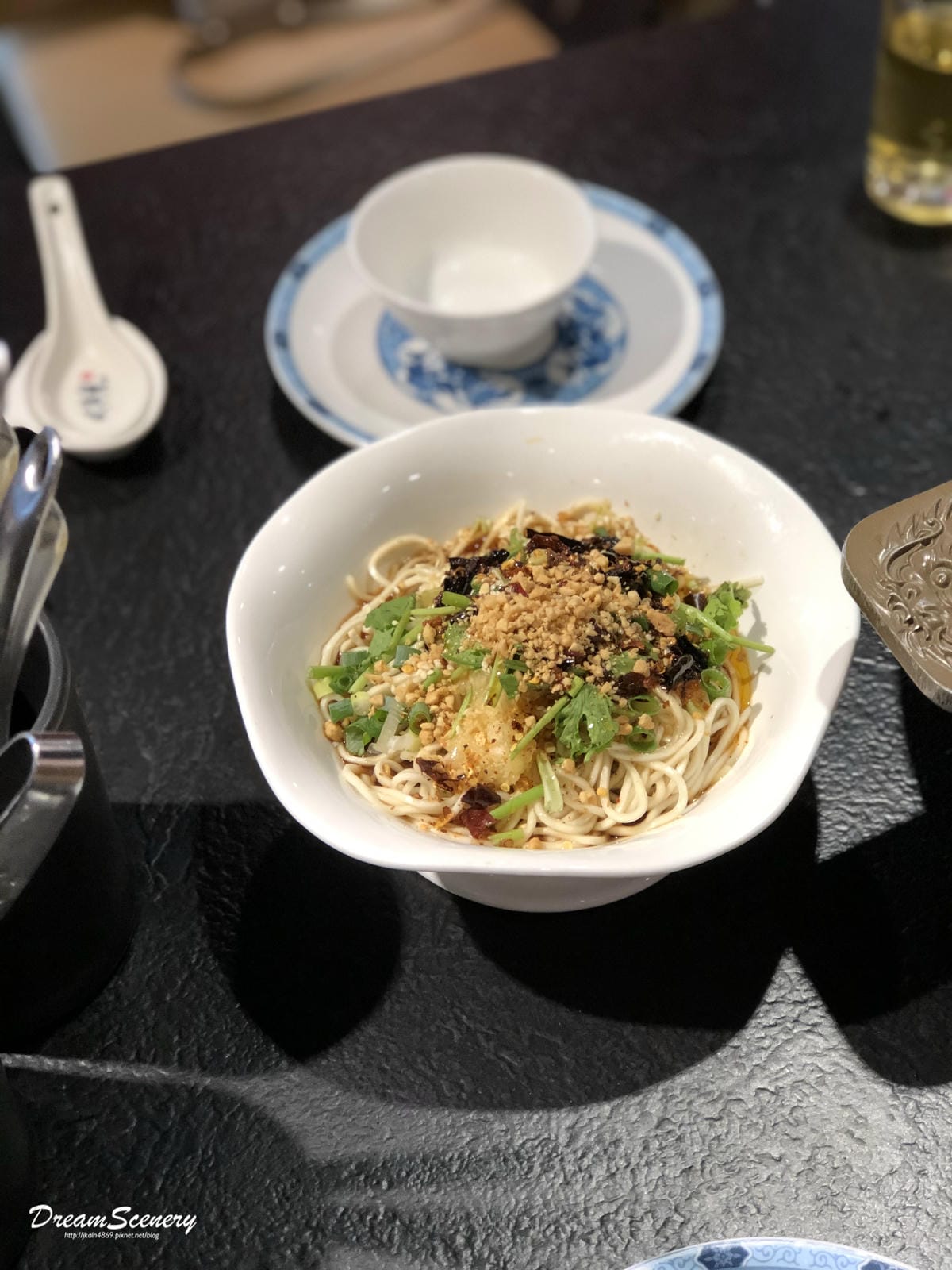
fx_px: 2090
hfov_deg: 25.7
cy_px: 635
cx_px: 476
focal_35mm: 57
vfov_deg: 33.8
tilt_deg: -49.0
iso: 125
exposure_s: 1/30
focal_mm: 6.6
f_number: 2.8
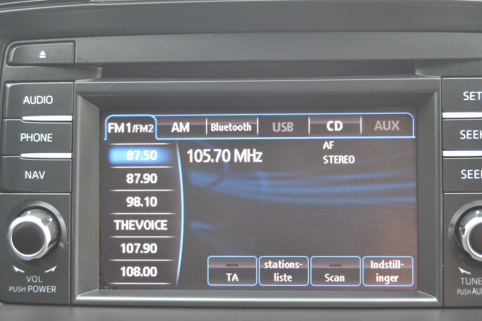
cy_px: 186
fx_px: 1098
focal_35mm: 82
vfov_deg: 16.6
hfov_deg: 24.8
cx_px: 249
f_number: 5
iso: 900
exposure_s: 1/60
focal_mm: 42
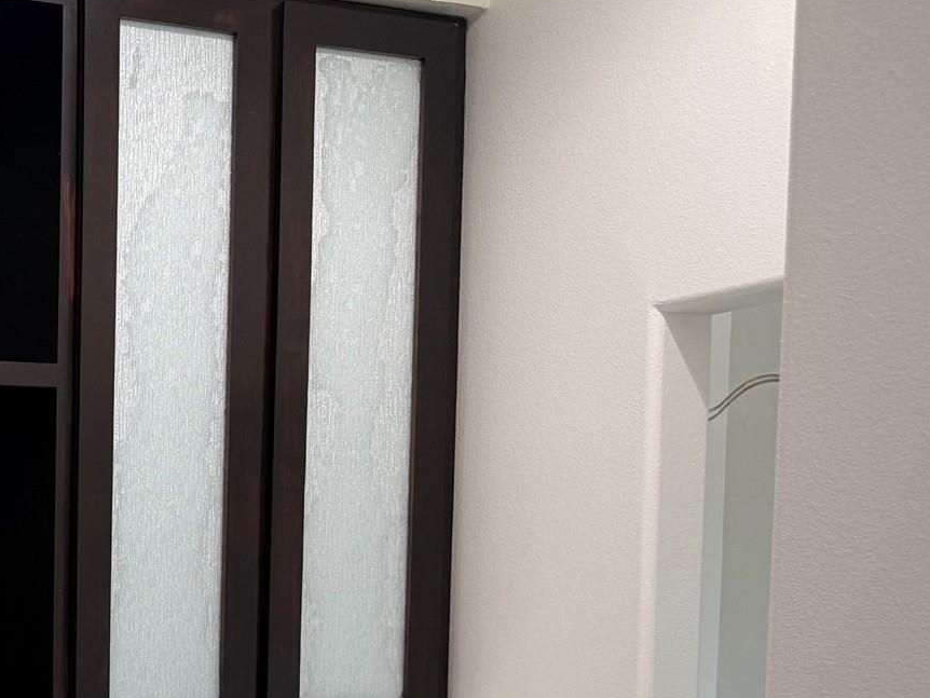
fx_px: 1532
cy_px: 692
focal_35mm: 57
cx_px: -158
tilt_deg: -3.7
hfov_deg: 29.5
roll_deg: -0.5
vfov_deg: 24.5
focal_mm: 6.76
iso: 125
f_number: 1.78
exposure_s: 1/60
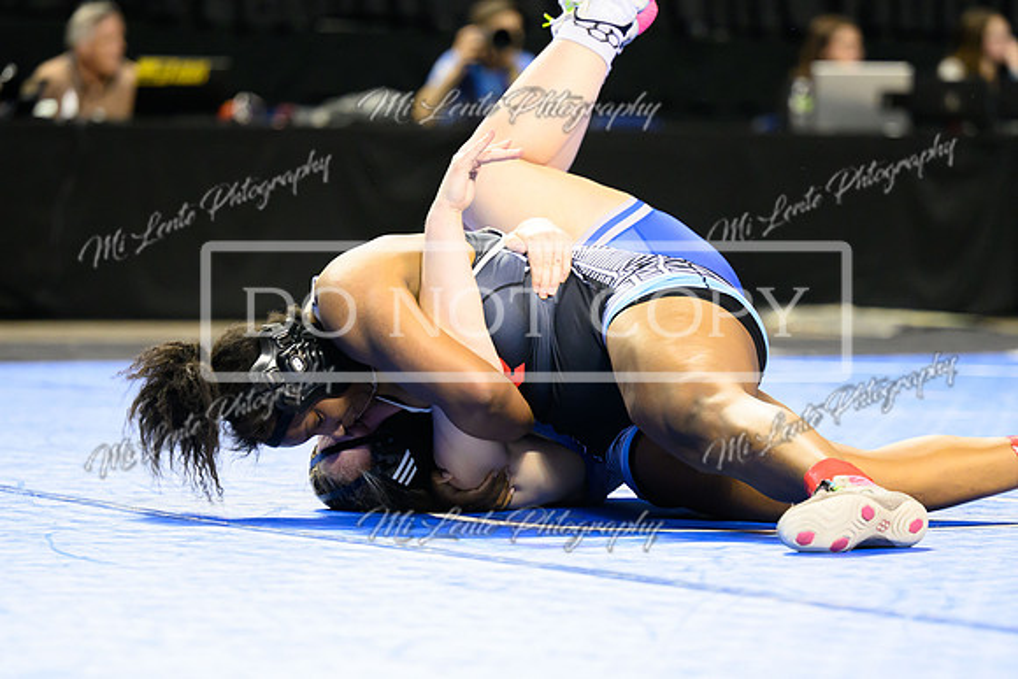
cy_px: 483
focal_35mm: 192
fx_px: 5435
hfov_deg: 10.7
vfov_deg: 7.1
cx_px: 574
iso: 3200
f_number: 2.8
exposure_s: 1/800
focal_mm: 135
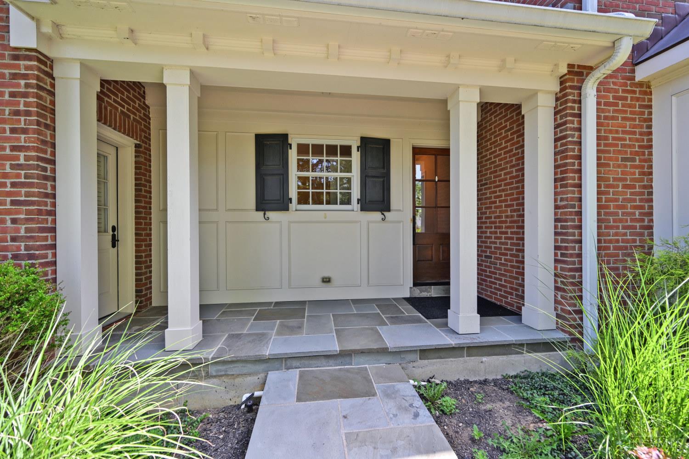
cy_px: 230
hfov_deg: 104.3
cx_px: 344
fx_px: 268
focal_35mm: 14
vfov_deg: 81.2
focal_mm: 14
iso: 200
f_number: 4
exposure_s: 1/250
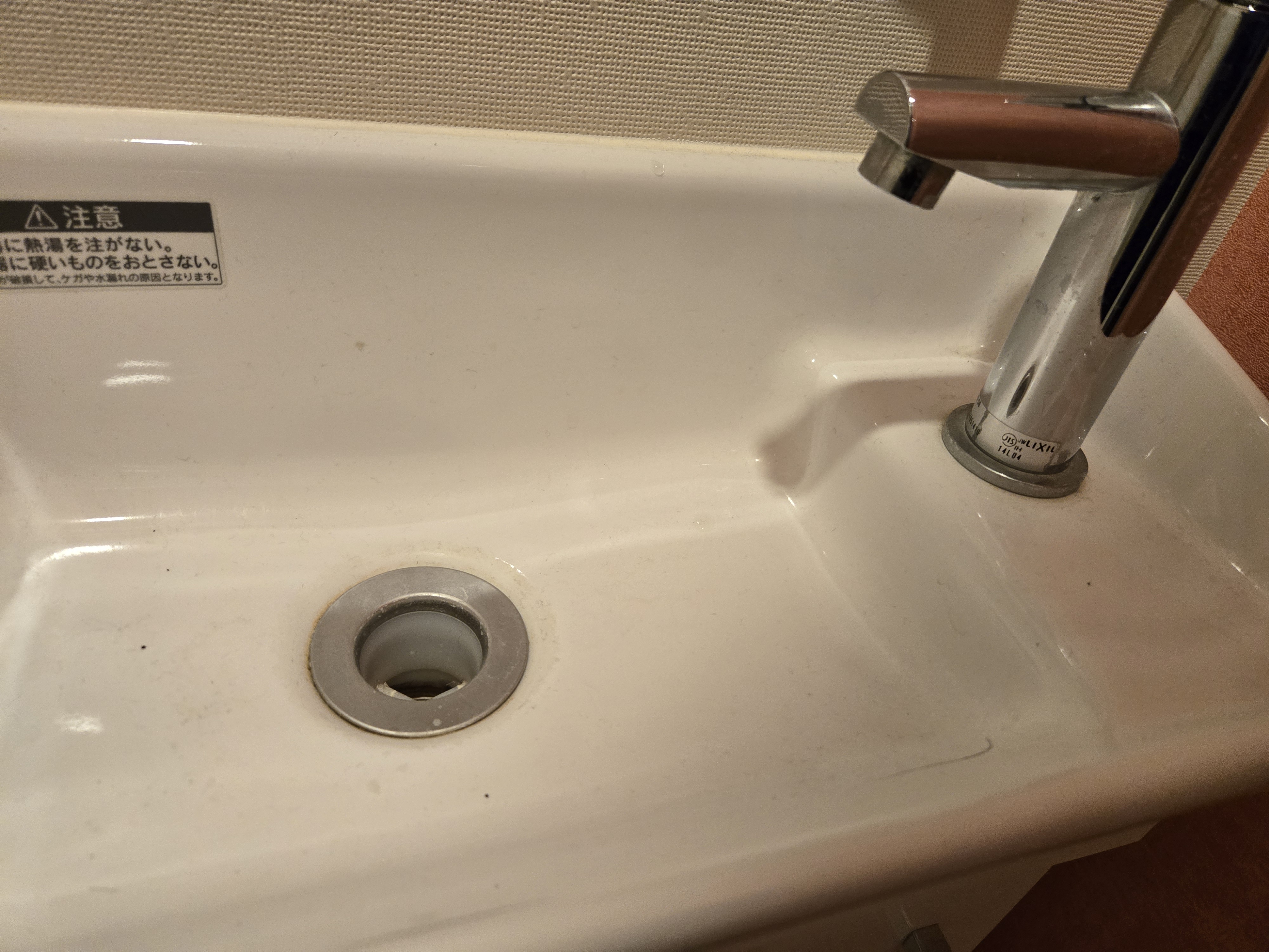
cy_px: 476
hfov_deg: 73.9
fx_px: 843
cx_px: 634
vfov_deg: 58.9
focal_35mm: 23
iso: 500
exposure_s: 1/100
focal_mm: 5.4
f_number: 1.8
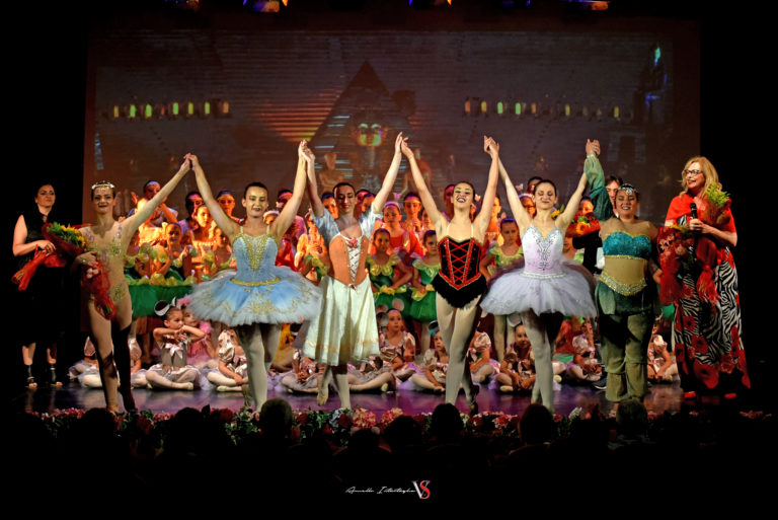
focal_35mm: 70
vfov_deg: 19.5
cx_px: 389
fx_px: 1514
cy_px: 260
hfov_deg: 28.8
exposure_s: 1/500
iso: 2500
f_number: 2.8
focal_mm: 70
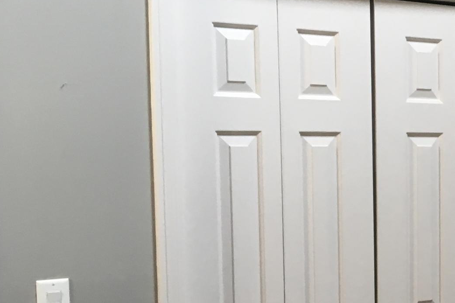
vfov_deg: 15.6
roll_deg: -1.3
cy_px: 235
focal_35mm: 87
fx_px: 1099
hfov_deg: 20.8
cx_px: 624
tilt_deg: -3.6
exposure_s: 1/30
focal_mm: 4.15
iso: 25
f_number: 2.2
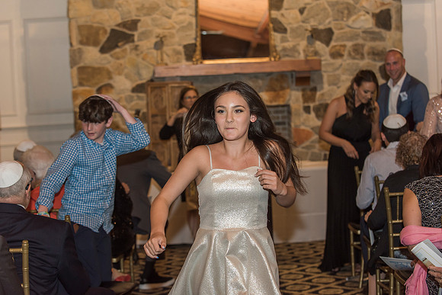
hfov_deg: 26.0
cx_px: 221
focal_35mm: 78
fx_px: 958
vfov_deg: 17.5
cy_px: 148
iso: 800
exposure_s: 1/125
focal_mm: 78
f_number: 4
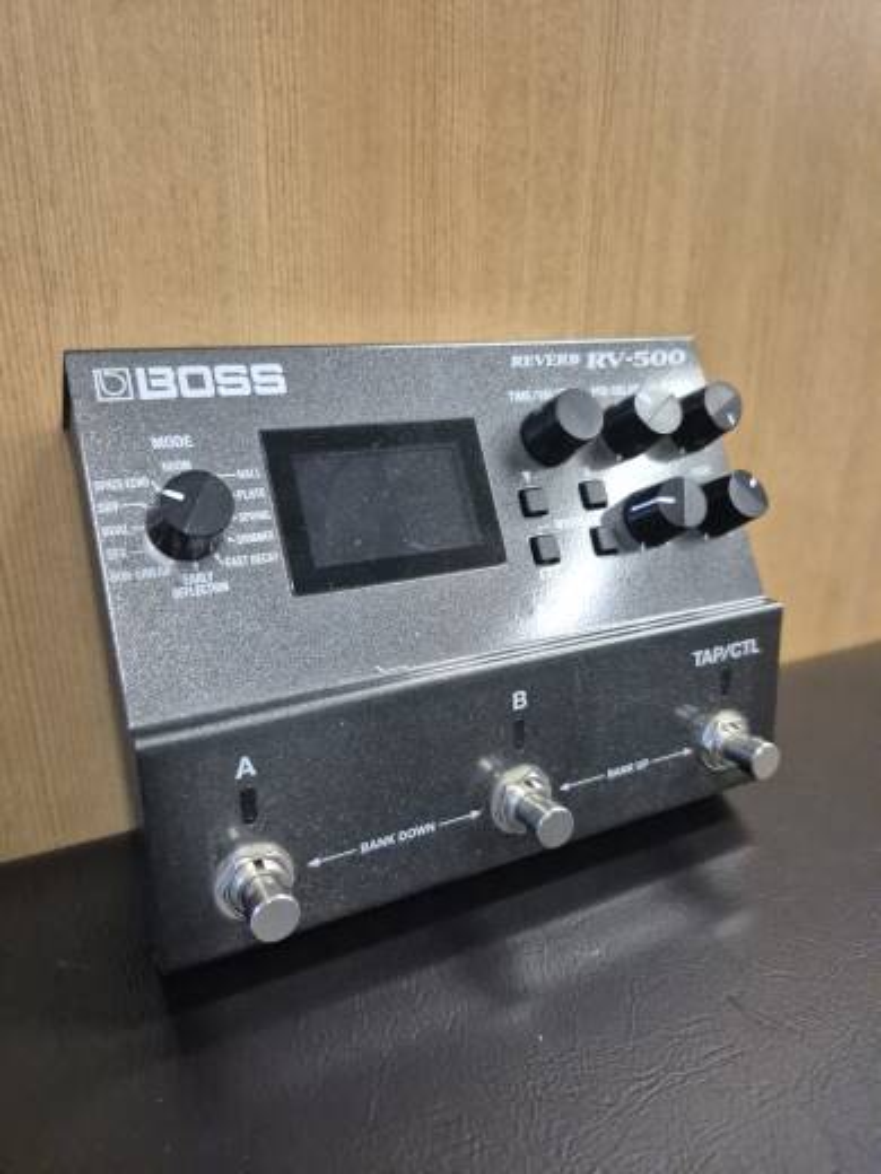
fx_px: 780
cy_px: 587
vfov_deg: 73.9
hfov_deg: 58.9
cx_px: 440
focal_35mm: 23
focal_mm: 5.4
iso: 1000
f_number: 1.8
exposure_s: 1/120
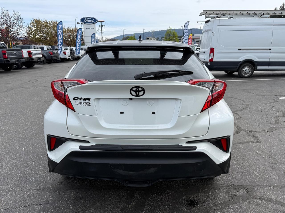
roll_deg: +0.1
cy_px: 106
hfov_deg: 71.6
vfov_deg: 56.8
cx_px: 142
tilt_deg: -14.6
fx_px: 198
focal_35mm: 24
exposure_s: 1/3279
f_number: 1.78
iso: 80
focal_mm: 6.76
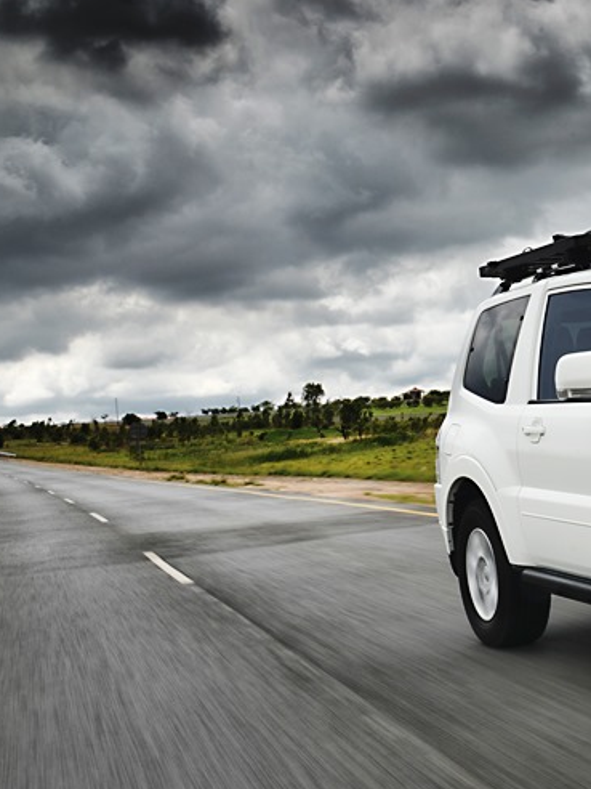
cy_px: 484
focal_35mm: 54
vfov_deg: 35.4
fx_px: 1229
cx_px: 669
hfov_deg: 24.9
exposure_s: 1/30
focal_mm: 27
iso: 100
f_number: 18
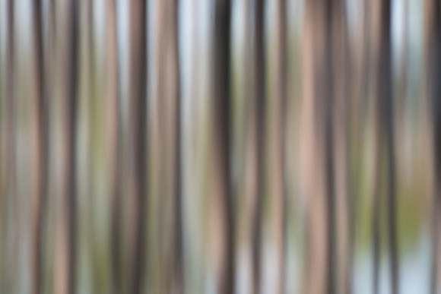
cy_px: 147
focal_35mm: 480
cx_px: 220
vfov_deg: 2.9
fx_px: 5881
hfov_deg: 4.3
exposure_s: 1/400
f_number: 7.1
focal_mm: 480
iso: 560
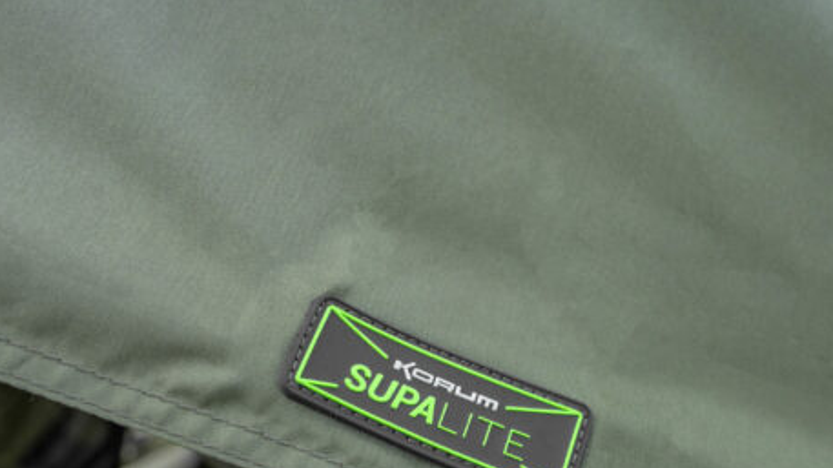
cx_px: 408
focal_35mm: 33
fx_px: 729
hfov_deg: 59.5
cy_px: 361
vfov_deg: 34.7
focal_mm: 24
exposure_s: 1/125
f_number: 5.6
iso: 640
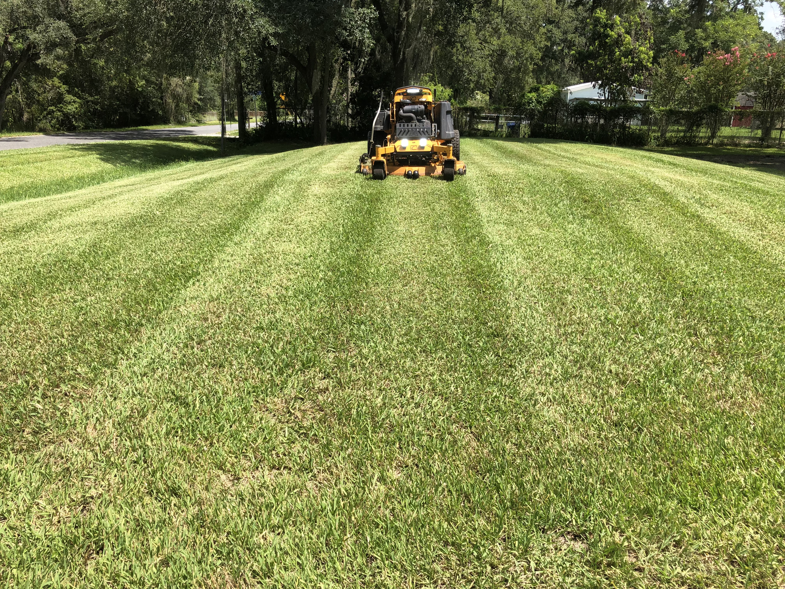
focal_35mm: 28
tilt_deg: -13.7
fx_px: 635
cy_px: 294
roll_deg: -2.7
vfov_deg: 49.7
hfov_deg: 63.4
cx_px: 392
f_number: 1.8
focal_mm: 4
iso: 20
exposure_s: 1/1091
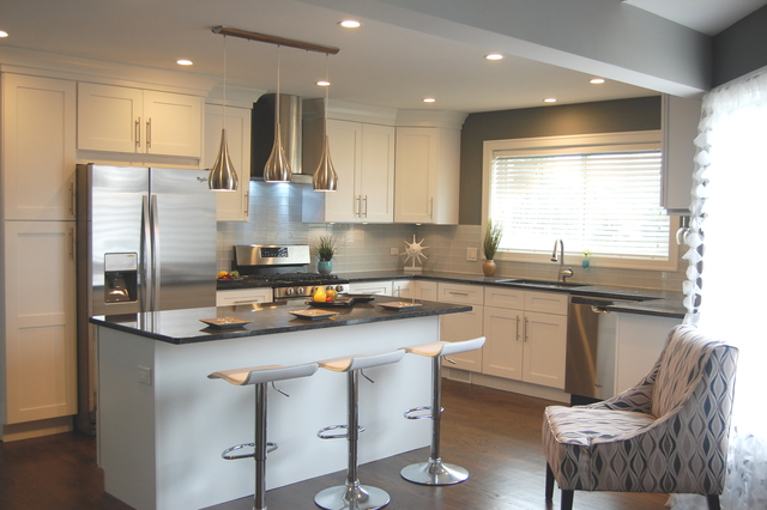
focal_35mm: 39
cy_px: 255
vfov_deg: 34.2
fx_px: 830
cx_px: 384
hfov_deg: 49.6
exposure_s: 1/50
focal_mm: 26
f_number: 4
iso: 400
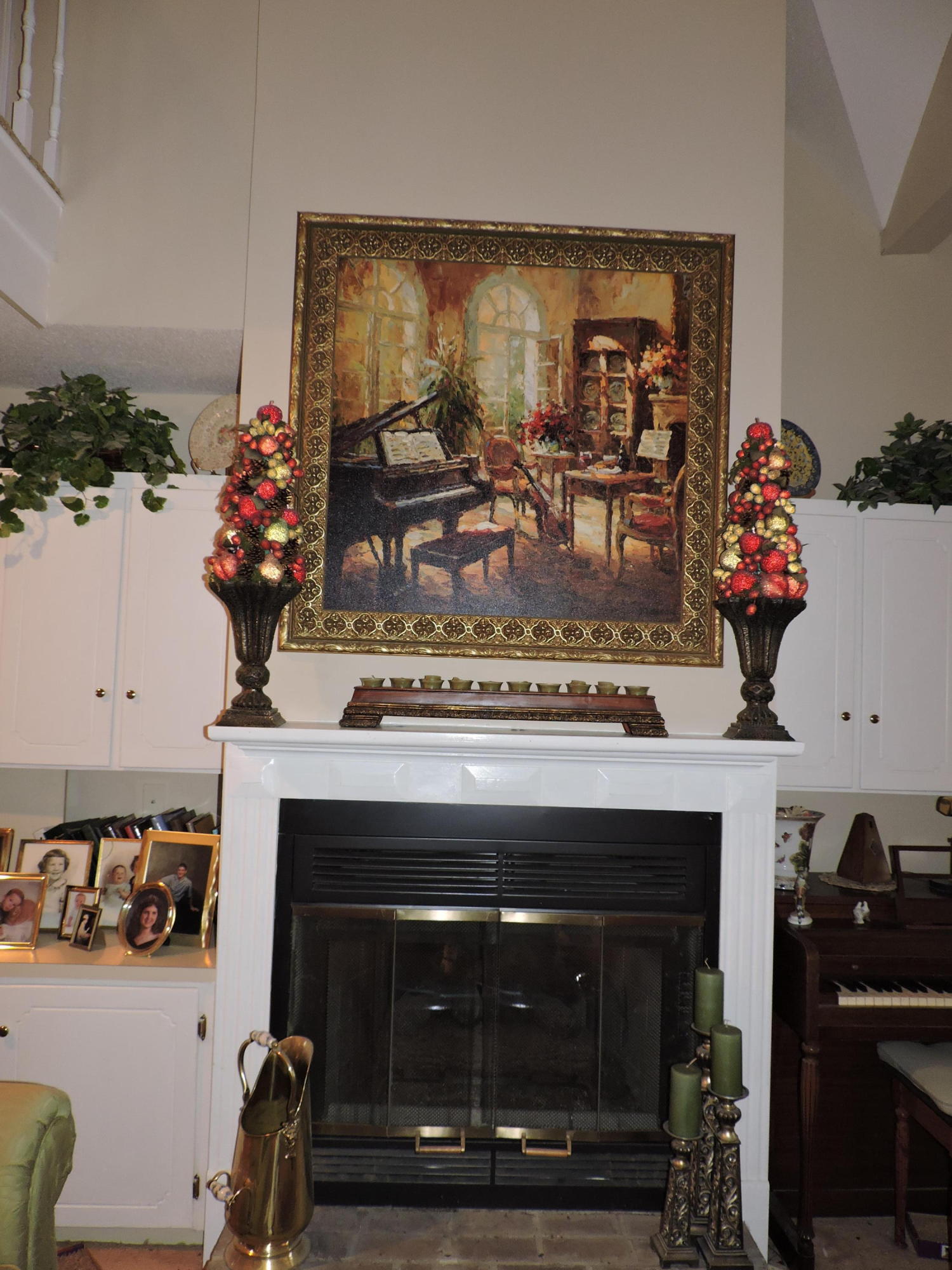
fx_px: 880
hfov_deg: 56.8
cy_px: 635
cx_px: 476
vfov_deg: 71.6
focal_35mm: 24
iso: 200
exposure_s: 1/30
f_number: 3
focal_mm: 4.3
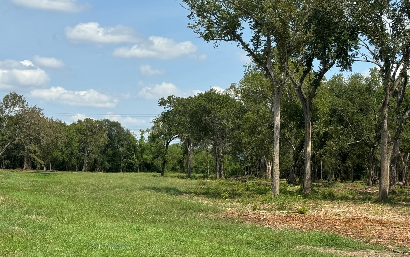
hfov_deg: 30.1
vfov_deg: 19.1
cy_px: 171
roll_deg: -2.3
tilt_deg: -0.1
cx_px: 245
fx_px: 760
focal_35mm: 68
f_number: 1.78
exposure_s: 1/4310
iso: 64
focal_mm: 6.76
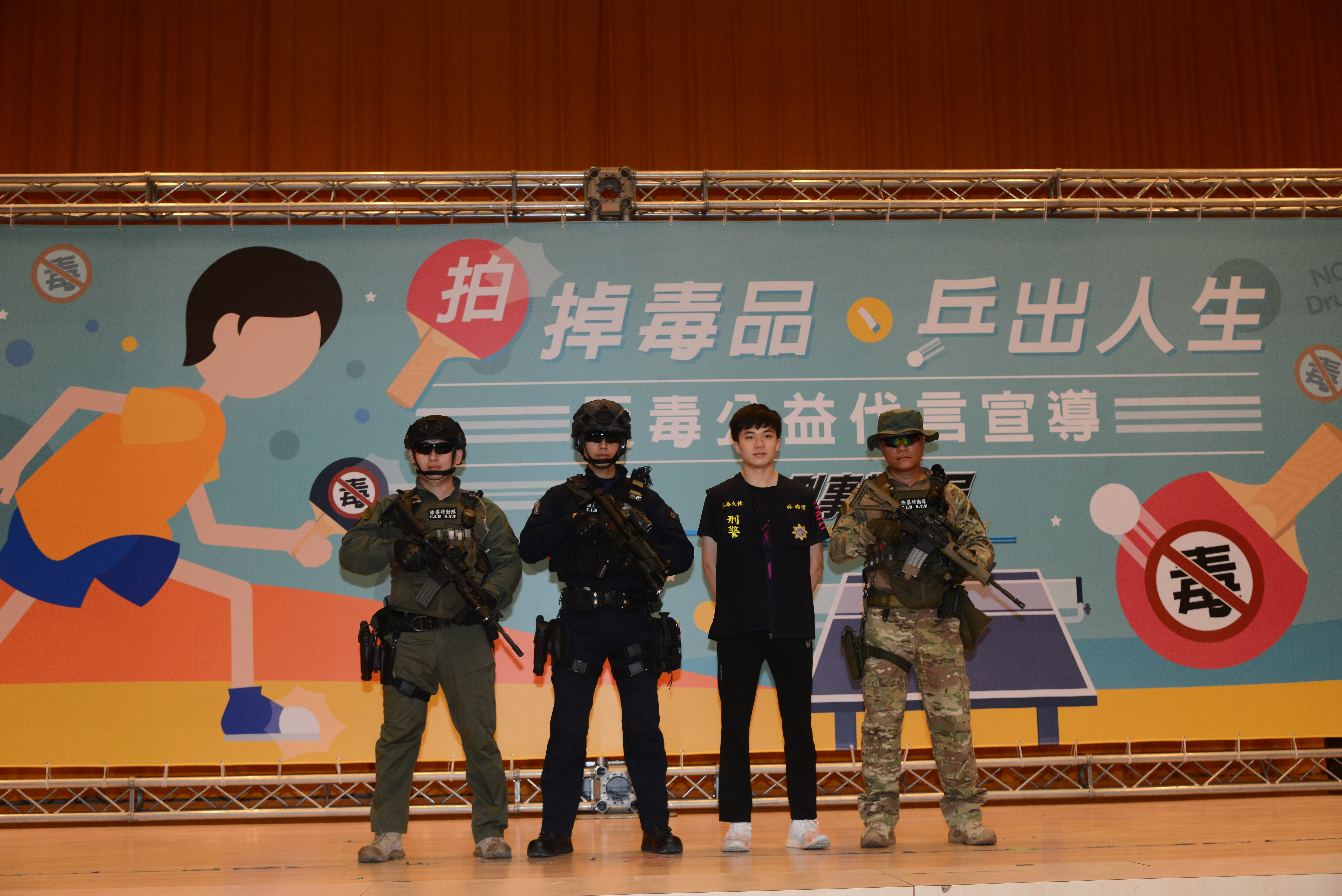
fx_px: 1641
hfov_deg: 44.5
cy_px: 448
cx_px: 671
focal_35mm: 44
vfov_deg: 30.5
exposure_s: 1/100
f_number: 5
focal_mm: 44
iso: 1250
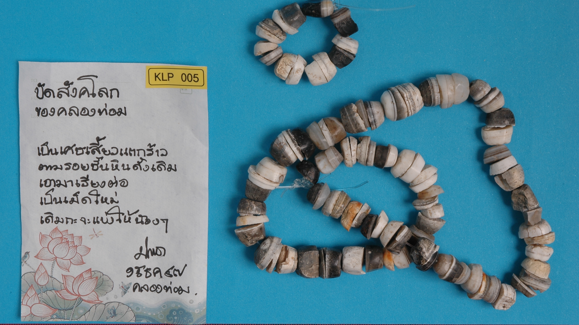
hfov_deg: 27.9
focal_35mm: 76
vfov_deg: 15.9
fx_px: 1167
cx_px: 289
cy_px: 159
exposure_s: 1/10
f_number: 29
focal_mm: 48
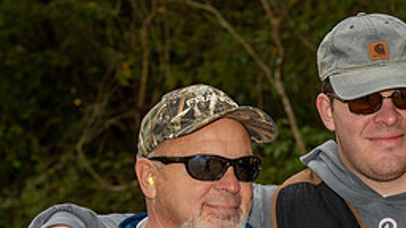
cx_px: 303
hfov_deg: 10.6
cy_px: 253
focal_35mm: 202
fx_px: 2175
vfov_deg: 6.0
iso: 320
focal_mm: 85
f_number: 7.1
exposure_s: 1/250
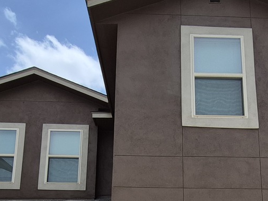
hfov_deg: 49.7
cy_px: 226
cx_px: 167
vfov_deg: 33.2
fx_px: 286
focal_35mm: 37
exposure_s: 1/2456
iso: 50
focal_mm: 1.74
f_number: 2.2
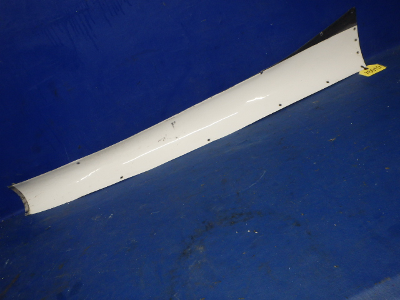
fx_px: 324
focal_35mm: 28
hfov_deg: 63.4
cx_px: 200
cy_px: 150
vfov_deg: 49.7
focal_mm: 5
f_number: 3.9
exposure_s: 1/30
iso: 250
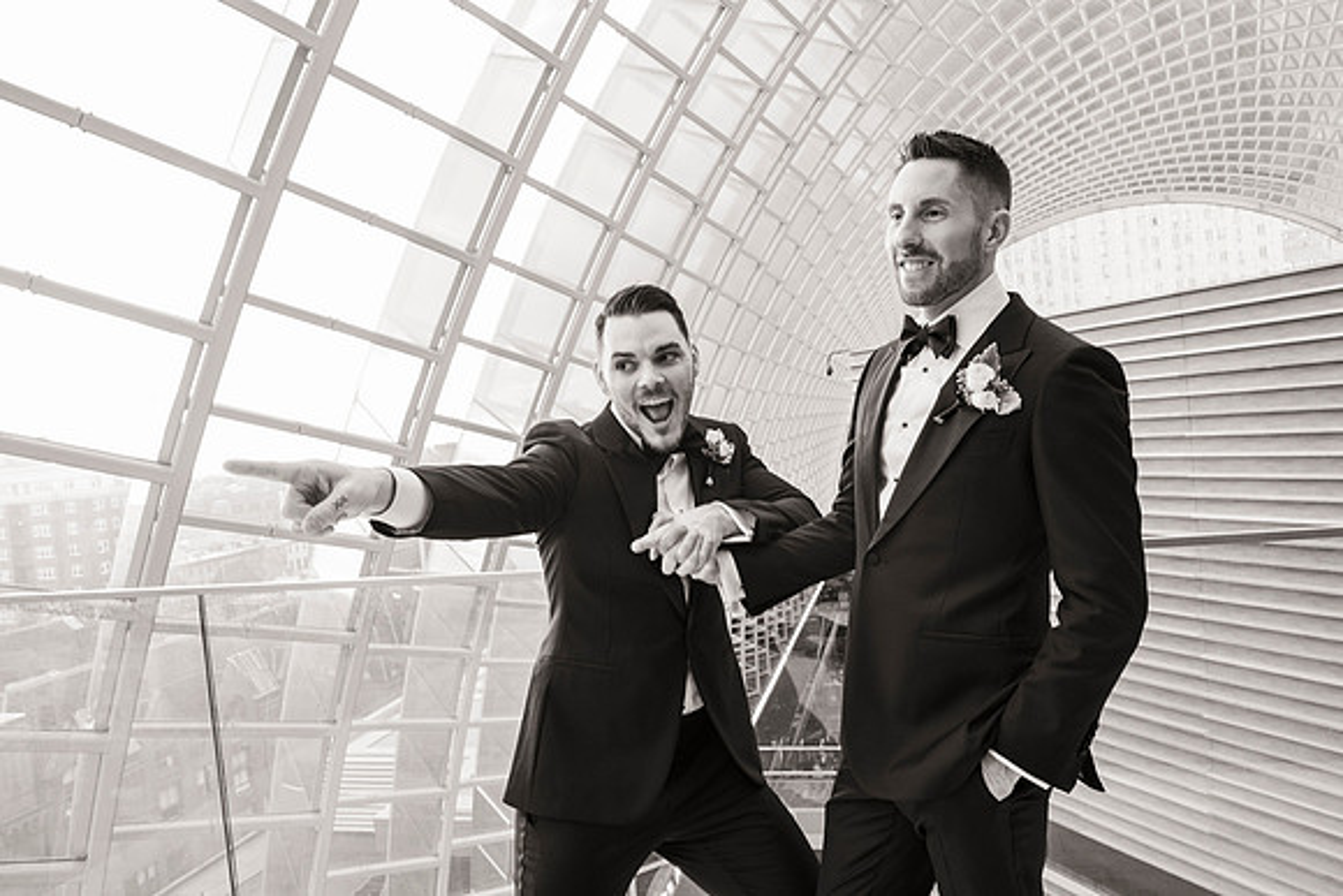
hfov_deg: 69.4
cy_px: 448
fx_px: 970
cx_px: 672
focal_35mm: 26
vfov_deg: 49.6
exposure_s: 1/100
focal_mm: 26
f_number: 8
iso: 1600
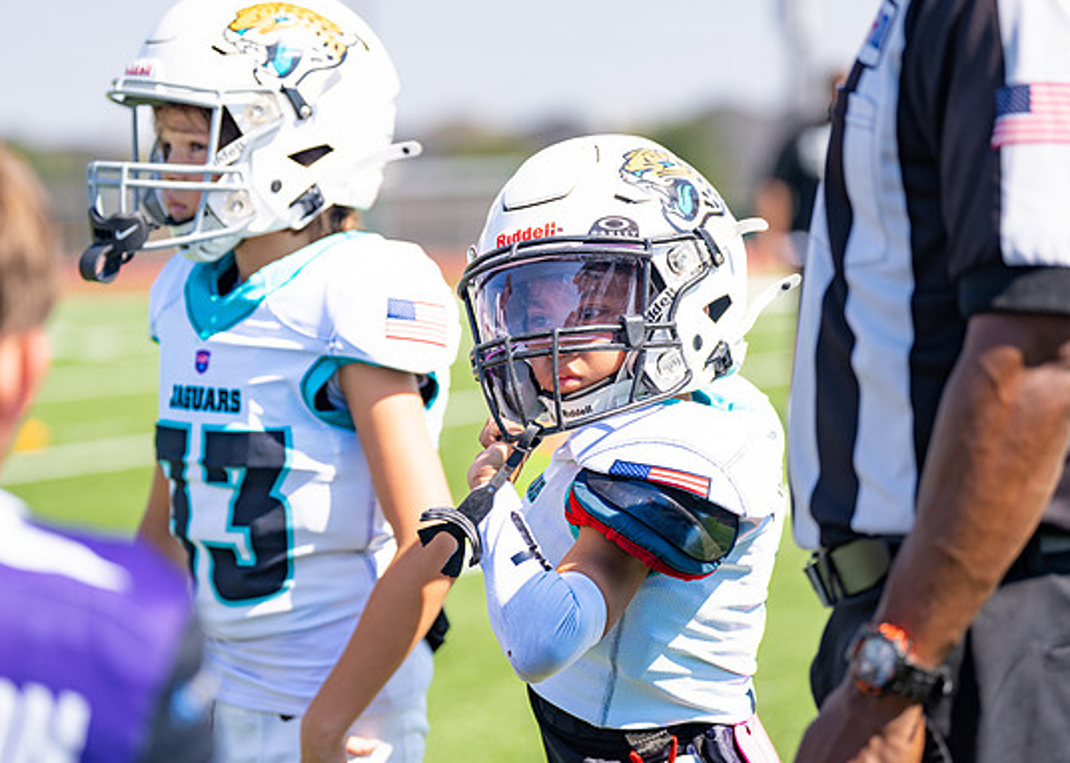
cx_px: 571
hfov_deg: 15.2
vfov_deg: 10.9
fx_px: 4008
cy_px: 385
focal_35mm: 132
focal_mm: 112
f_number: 2.8
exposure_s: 1/1600
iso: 125
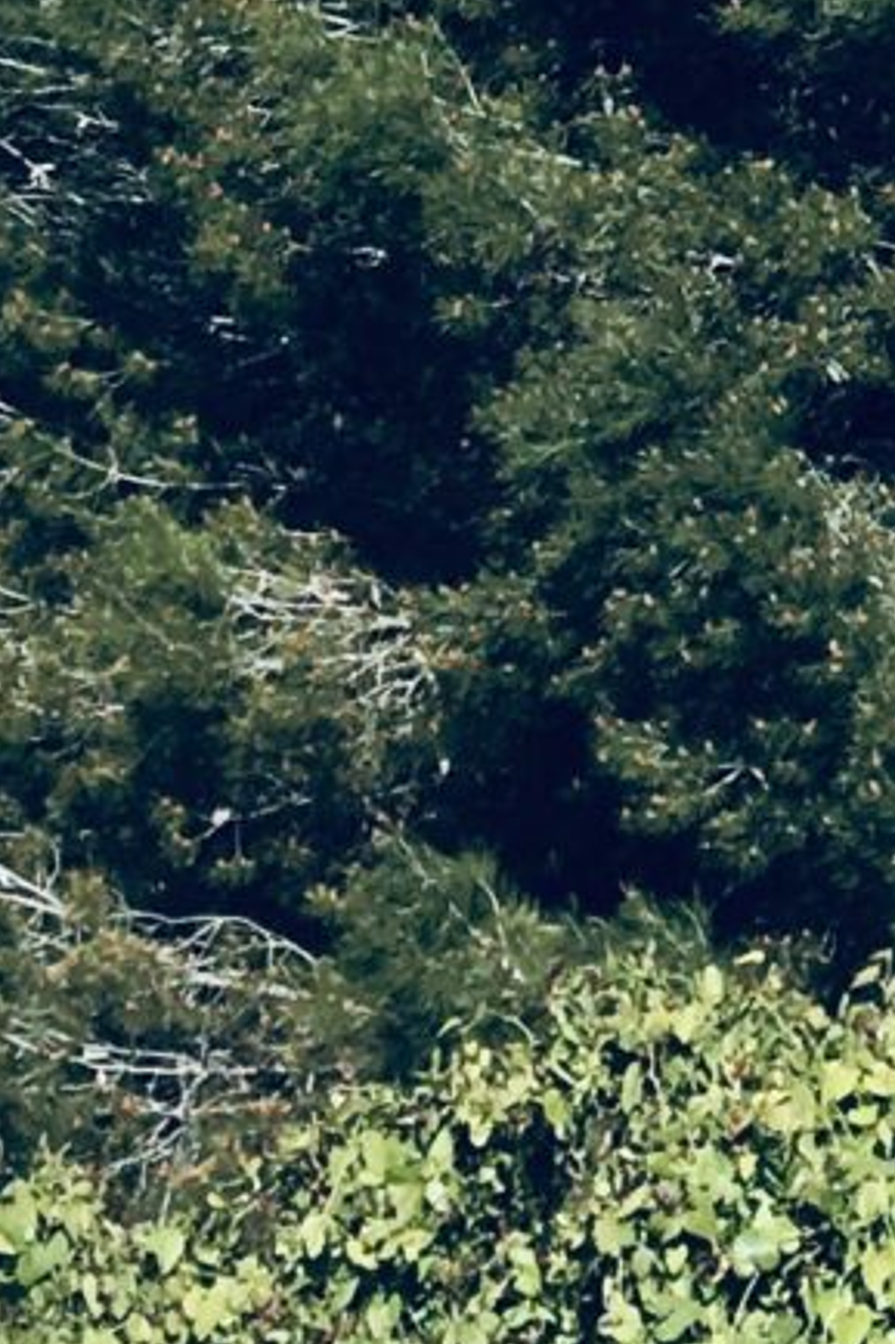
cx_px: 1809
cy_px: -1313
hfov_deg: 7.4
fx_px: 6643
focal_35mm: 178
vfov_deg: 10.6
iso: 25
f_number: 2.2
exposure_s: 1/2747
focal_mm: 4.15
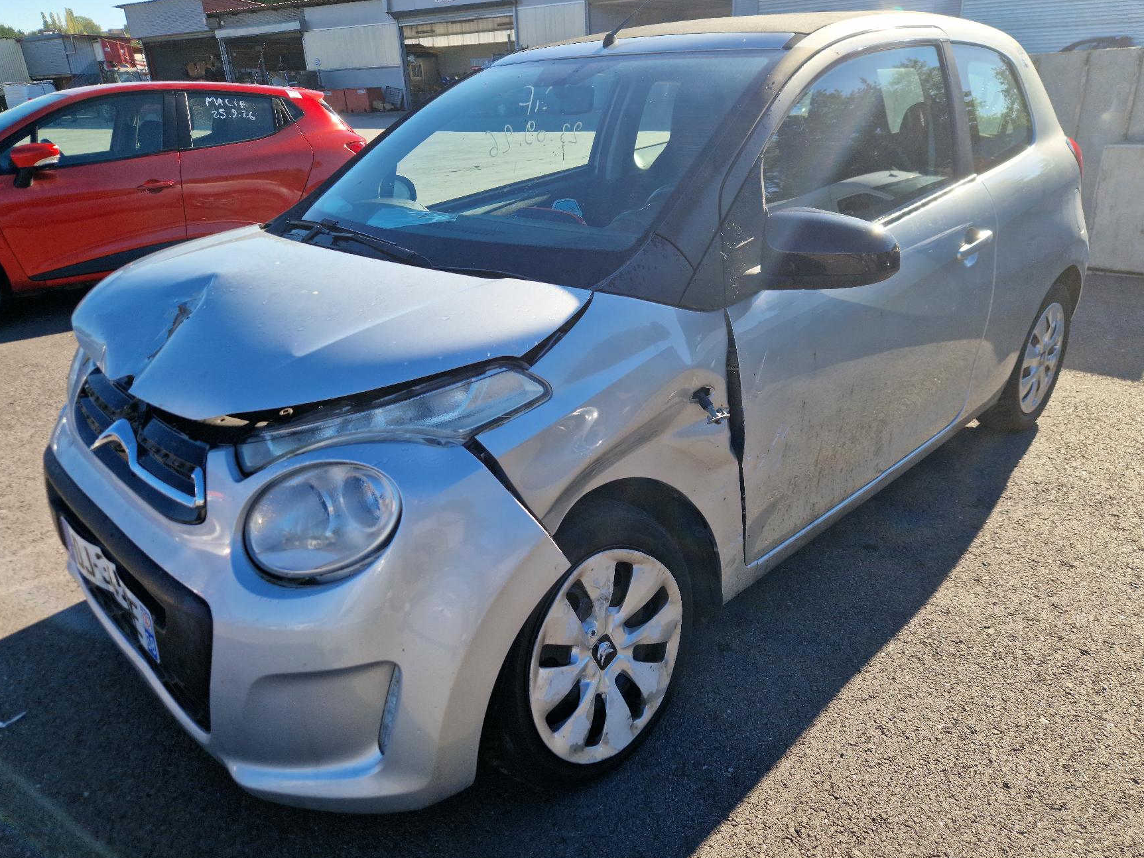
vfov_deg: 56.8
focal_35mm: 24
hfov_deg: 71.6
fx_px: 793
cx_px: 558
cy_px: 434
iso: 50
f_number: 1.8
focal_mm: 5.4
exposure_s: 1/667
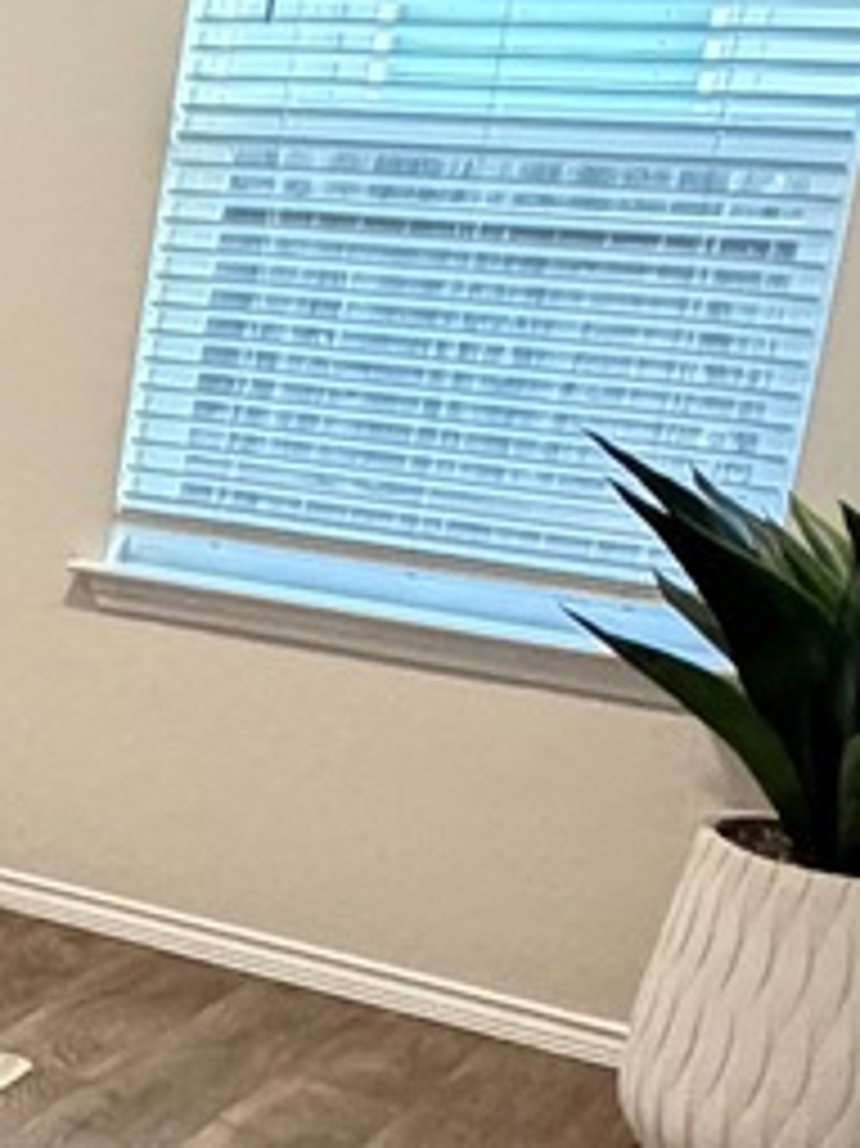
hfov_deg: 13.3
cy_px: 608
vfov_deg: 24.7
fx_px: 2619
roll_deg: -2.3
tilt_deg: -12.2
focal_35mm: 79
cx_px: -1256
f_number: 2.2
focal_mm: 2.22
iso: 640
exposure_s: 1/60
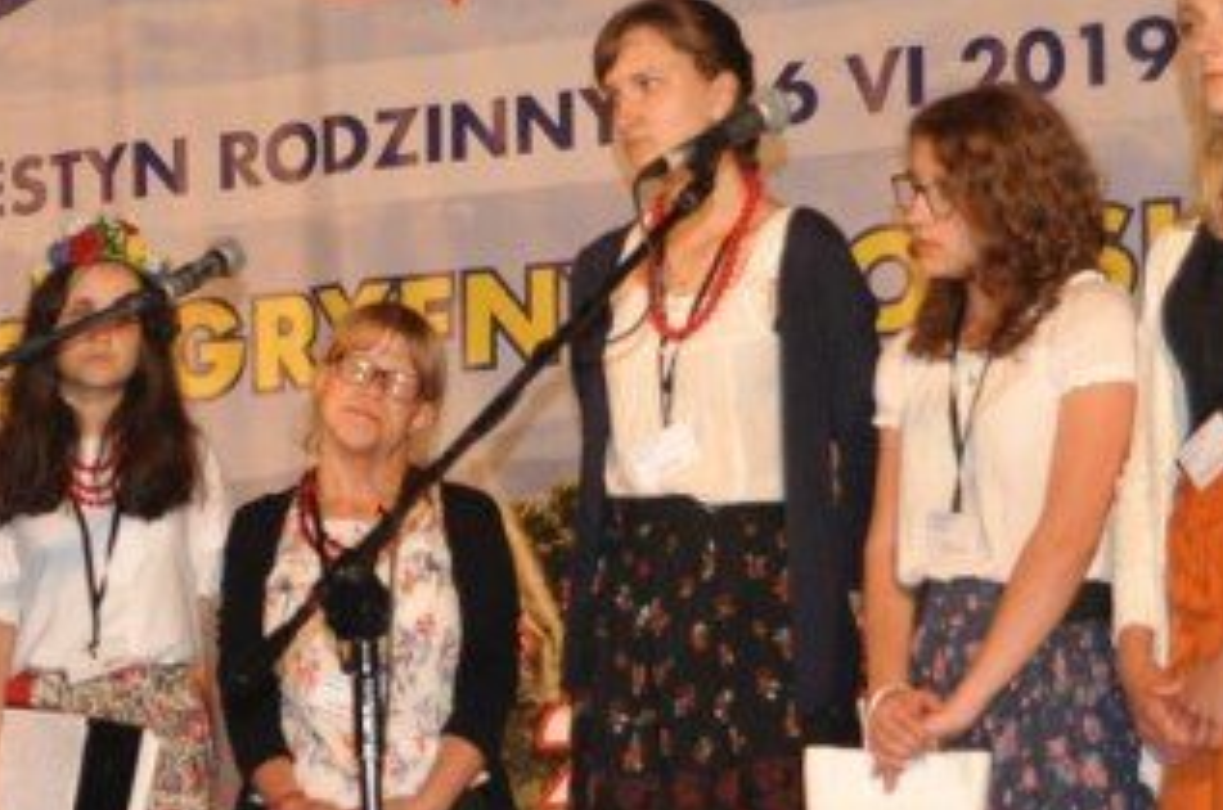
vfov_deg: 10.8
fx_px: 4238
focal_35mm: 125
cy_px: 850
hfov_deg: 16.3
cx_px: 264
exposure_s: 1/60
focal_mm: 22
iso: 800
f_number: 4
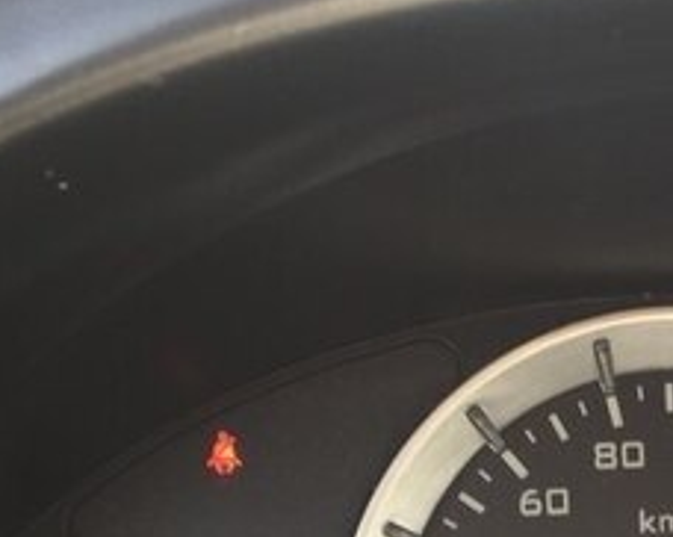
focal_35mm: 82
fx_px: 1632
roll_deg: -4.4
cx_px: 537
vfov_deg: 17.9
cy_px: 618
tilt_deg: -33.1
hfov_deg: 23.0
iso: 32
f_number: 2.2
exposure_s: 1/50
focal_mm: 4.15
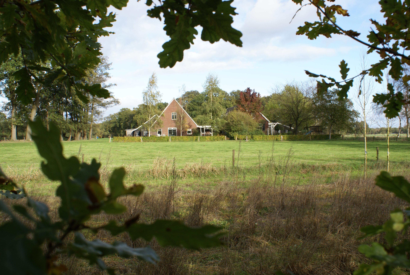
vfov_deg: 40.1
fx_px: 376
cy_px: 138
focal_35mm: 33
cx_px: 205
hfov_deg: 57.2
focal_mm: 22
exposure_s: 1/80
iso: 100
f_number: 10
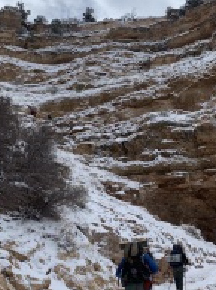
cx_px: 115
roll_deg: +3.6
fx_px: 409
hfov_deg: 29.6
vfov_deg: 39.0
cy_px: 148
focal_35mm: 49
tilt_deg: +24.5
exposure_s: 1/2833
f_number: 1.8
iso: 25
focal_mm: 4.25
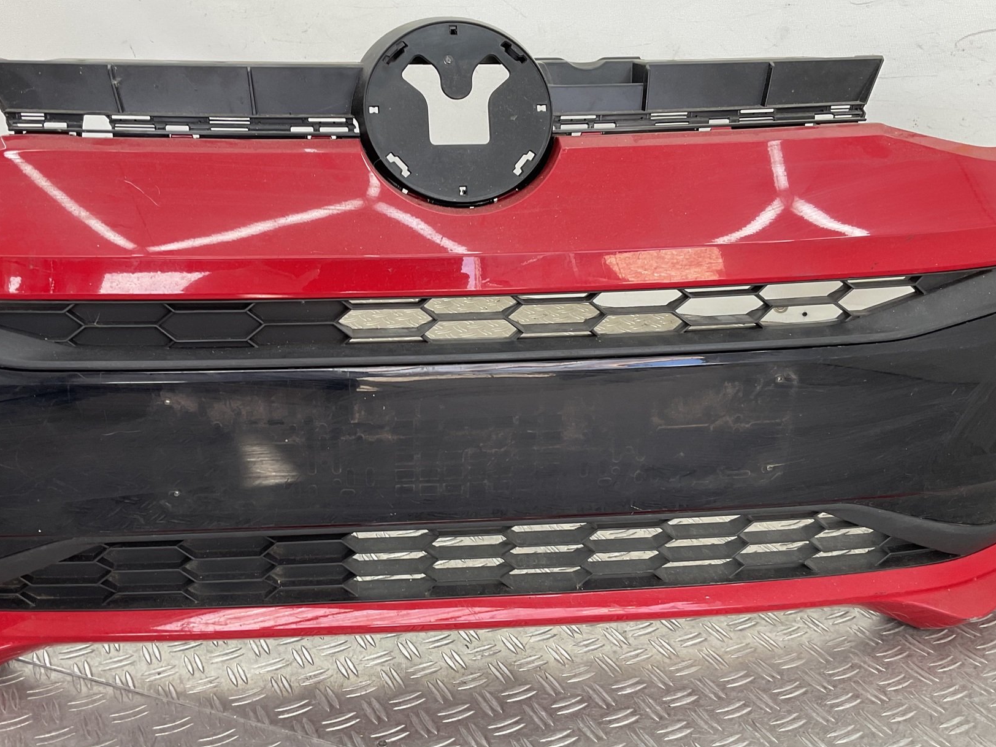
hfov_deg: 51.1
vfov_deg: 39.7
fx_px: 1036
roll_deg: -0.7
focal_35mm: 36
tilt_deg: -22.8
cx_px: 409
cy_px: 362
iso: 25
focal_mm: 3
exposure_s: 1/100
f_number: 1.8
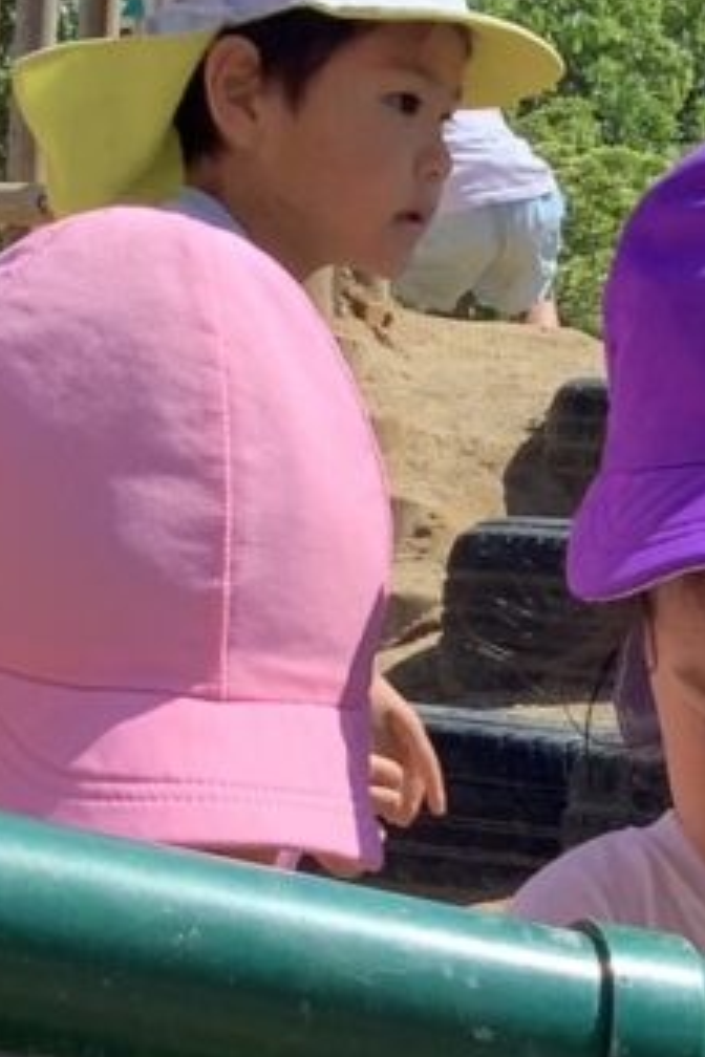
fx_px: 3378
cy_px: 1195
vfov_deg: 17.1
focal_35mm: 115
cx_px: 960
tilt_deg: -9.2
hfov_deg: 11.5
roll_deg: -6.5
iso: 25
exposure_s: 1/519
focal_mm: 3.3
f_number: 2.4
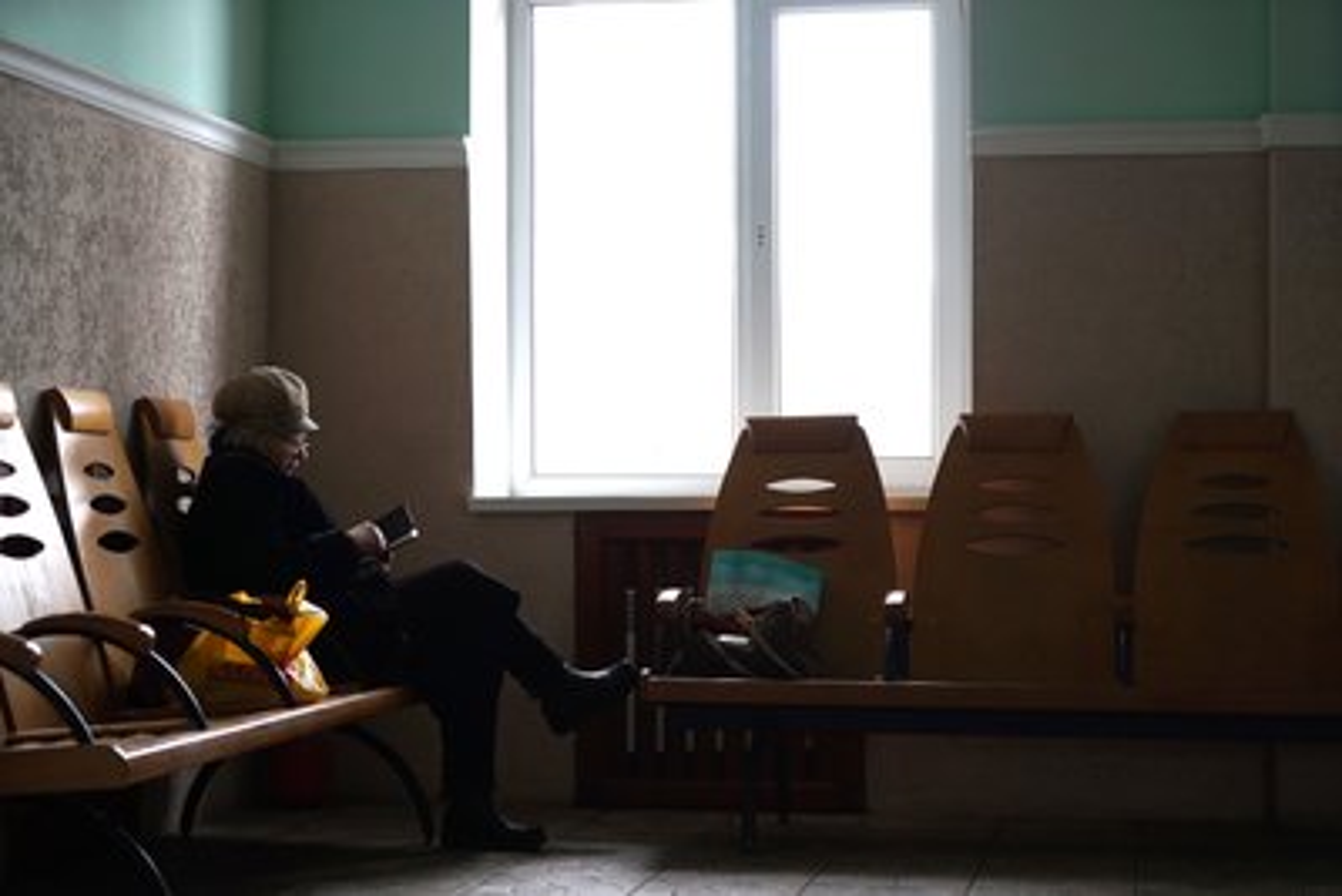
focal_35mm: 70
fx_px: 2610
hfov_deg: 28.8
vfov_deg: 19.5
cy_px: 448
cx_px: 671
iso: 640
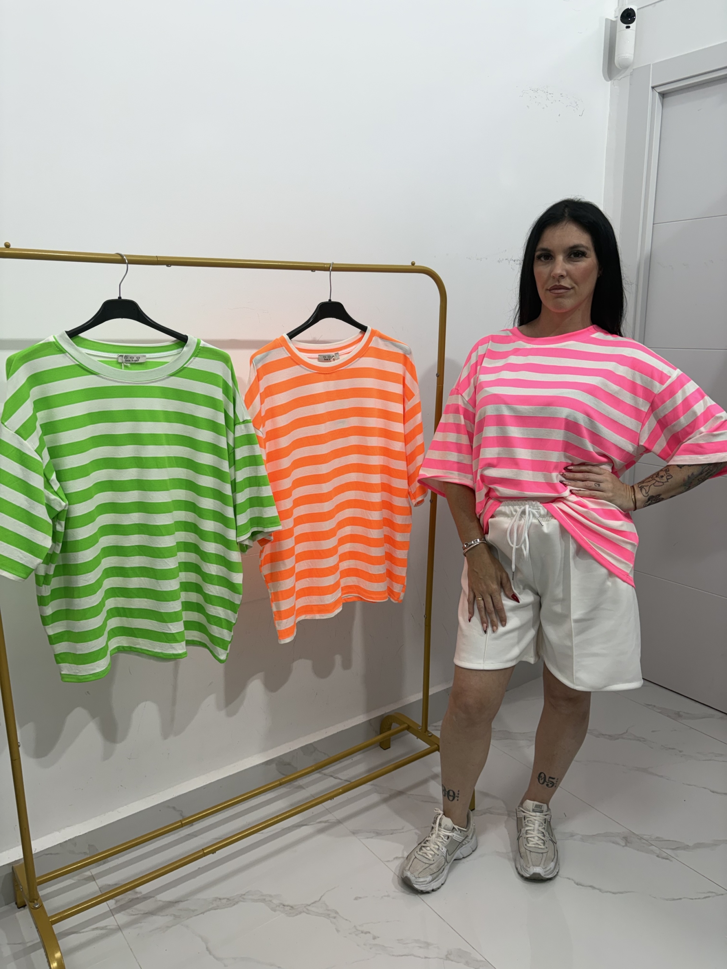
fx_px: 728
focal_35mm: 26
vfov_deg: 67.3
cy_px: 484
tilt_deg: -13.0
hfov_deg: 53.1
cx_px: 364
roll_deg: +0.2
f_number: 1.6
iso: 40
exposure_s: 1/100
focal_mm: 5.96
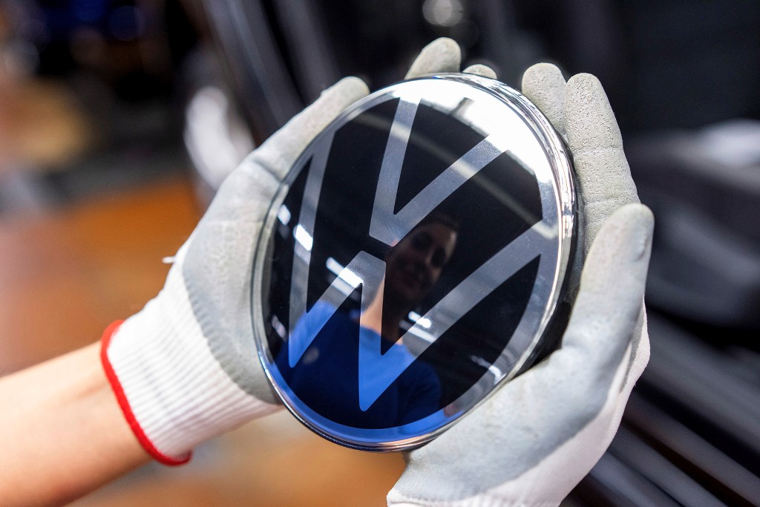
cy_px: 254
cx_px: 380
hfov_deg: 36.2
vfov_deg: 24.6
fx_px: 1161
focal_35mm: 55
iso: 5000
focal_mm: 55
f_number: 4
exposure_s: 1/200
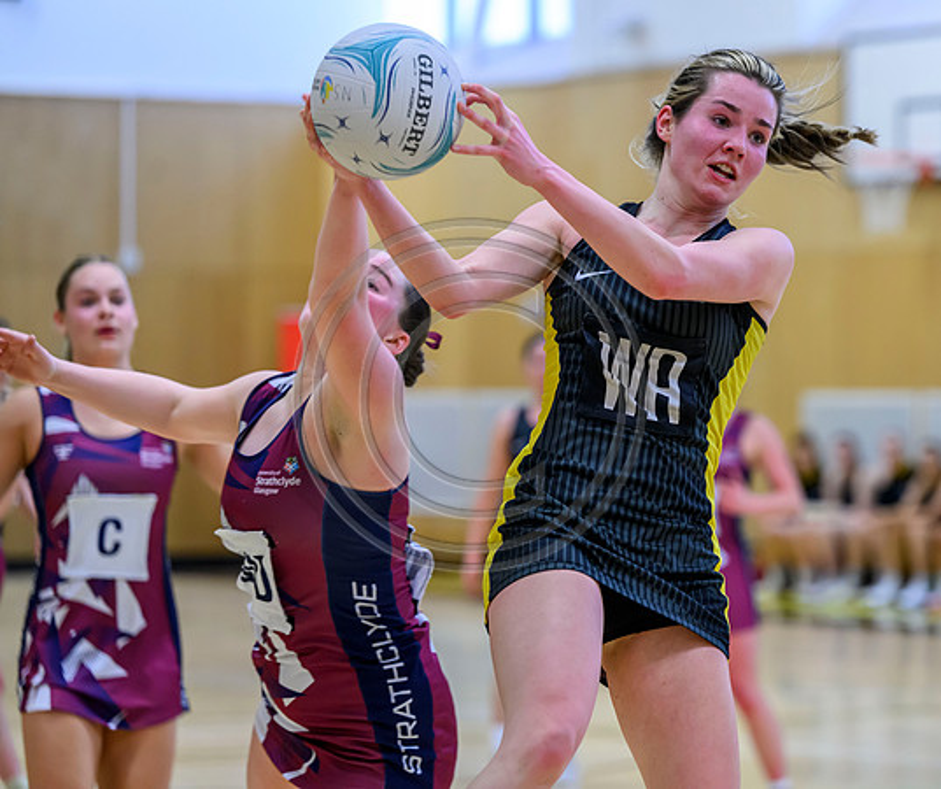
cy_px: 394
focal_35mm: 151
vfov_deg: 10.5
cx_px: 592
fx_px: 4275
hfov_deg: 12.6
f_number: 3.2
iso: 3200
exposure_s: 1/800
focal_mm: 130
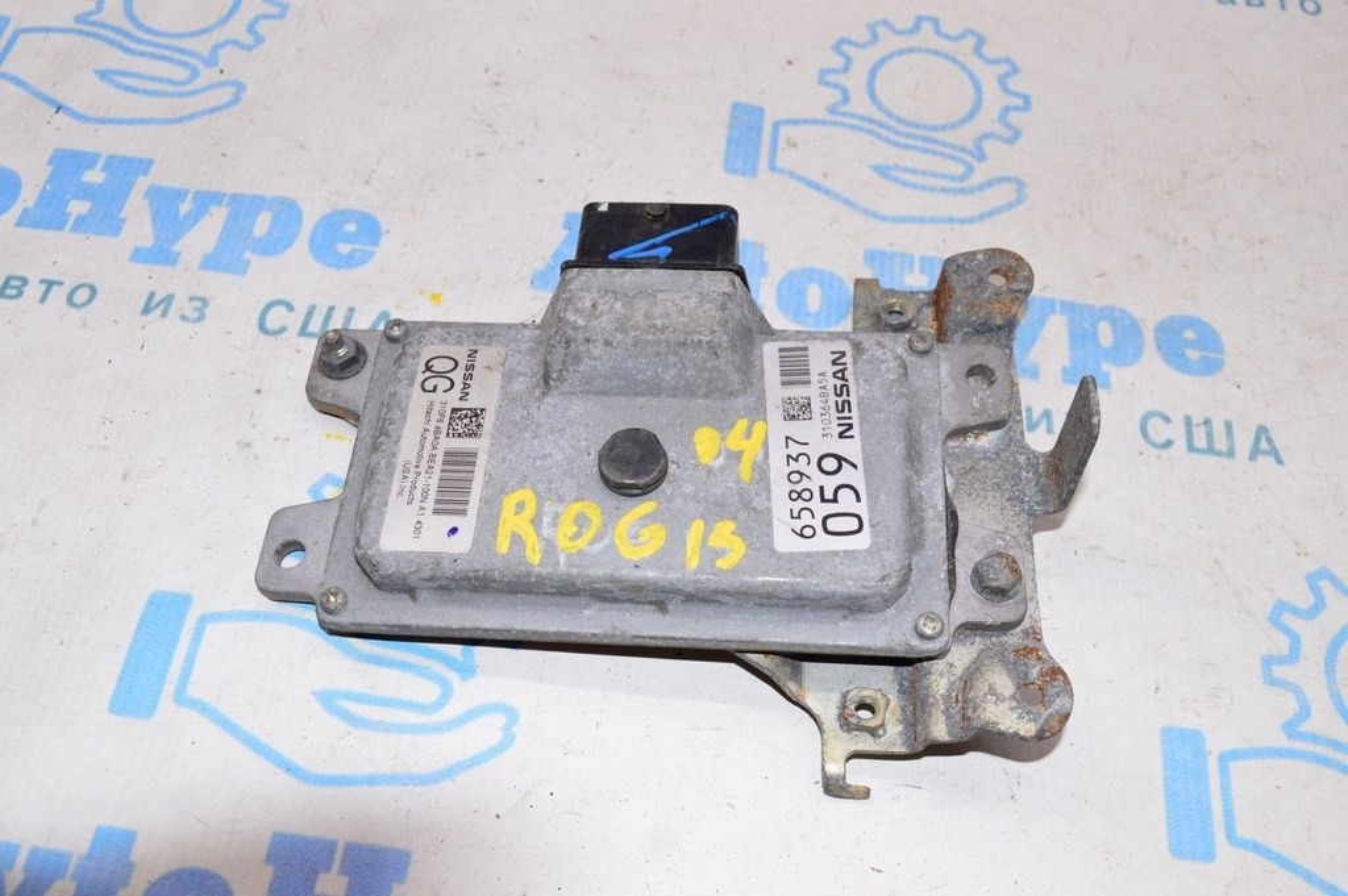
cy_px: 448
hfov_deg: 53.2
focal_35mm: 36
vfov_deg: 36.8
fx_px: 1347
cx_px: 674
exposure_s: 1/160
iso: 1600
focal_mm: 24
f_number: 8
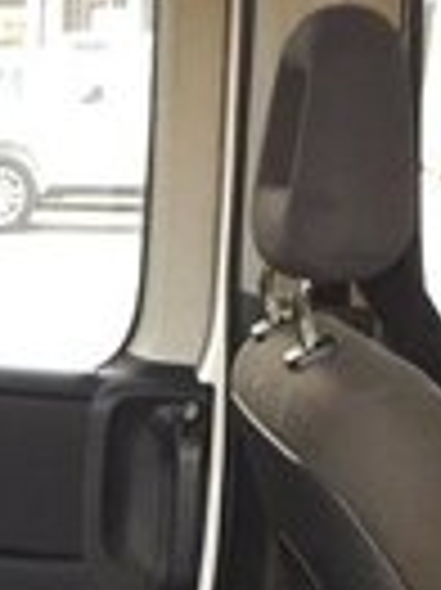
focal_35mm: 102
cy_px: 1022
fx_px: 1735
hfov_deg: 13.5
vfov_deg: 16.5
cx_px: -252
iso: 200
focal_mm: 3.6
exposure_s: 1/33
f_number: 1.9
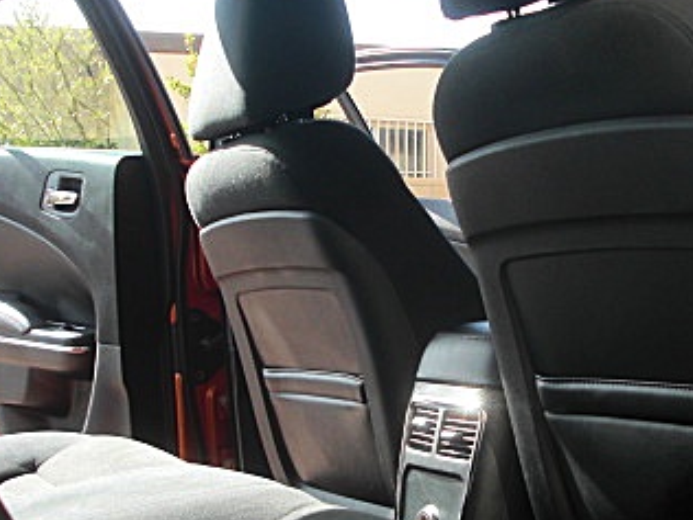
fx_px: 1461
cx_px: 425
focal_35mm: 73
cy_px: 318
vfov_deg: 20.1
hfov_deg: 26.6
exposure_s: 1/200
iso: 50
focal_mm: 6.3
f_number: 2.8
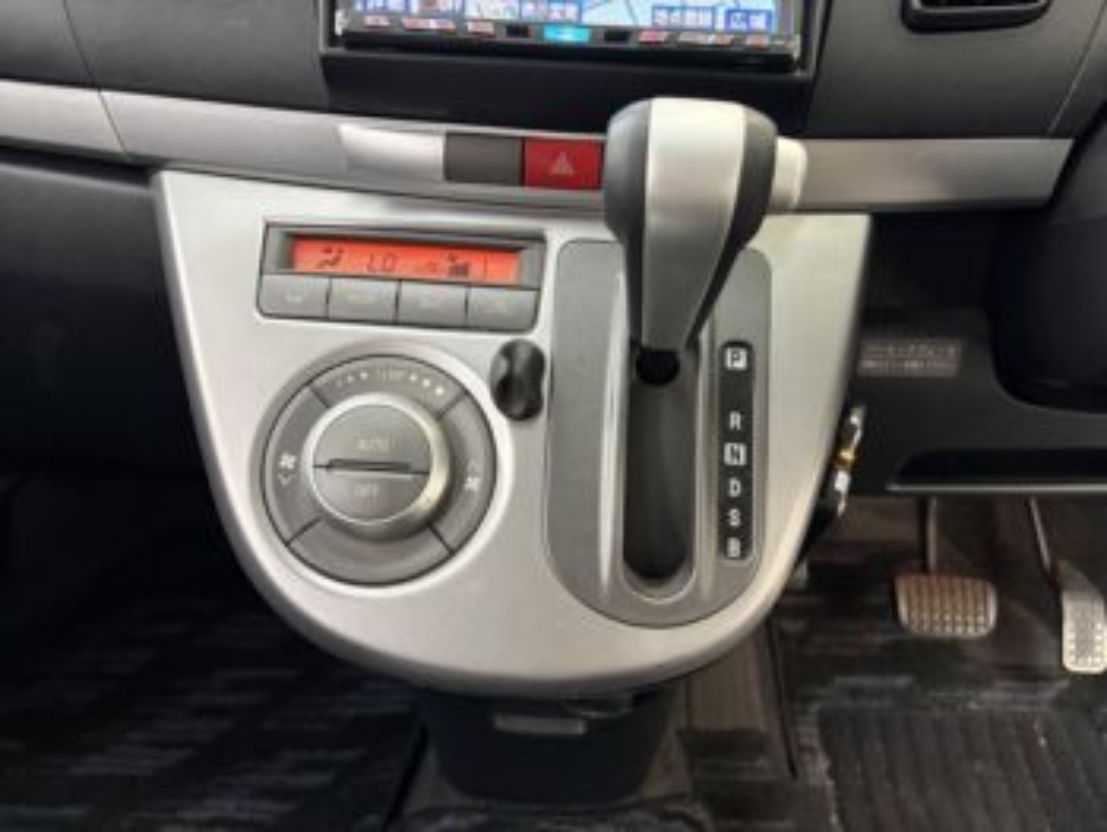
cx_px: 554
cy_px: 416
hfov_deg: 67.3
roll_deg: -0.8
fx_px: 832
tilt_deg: -34.2
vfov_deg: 53.1
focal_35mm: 26
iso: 400
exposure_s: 1/33
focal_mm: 5.96
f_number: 1.6
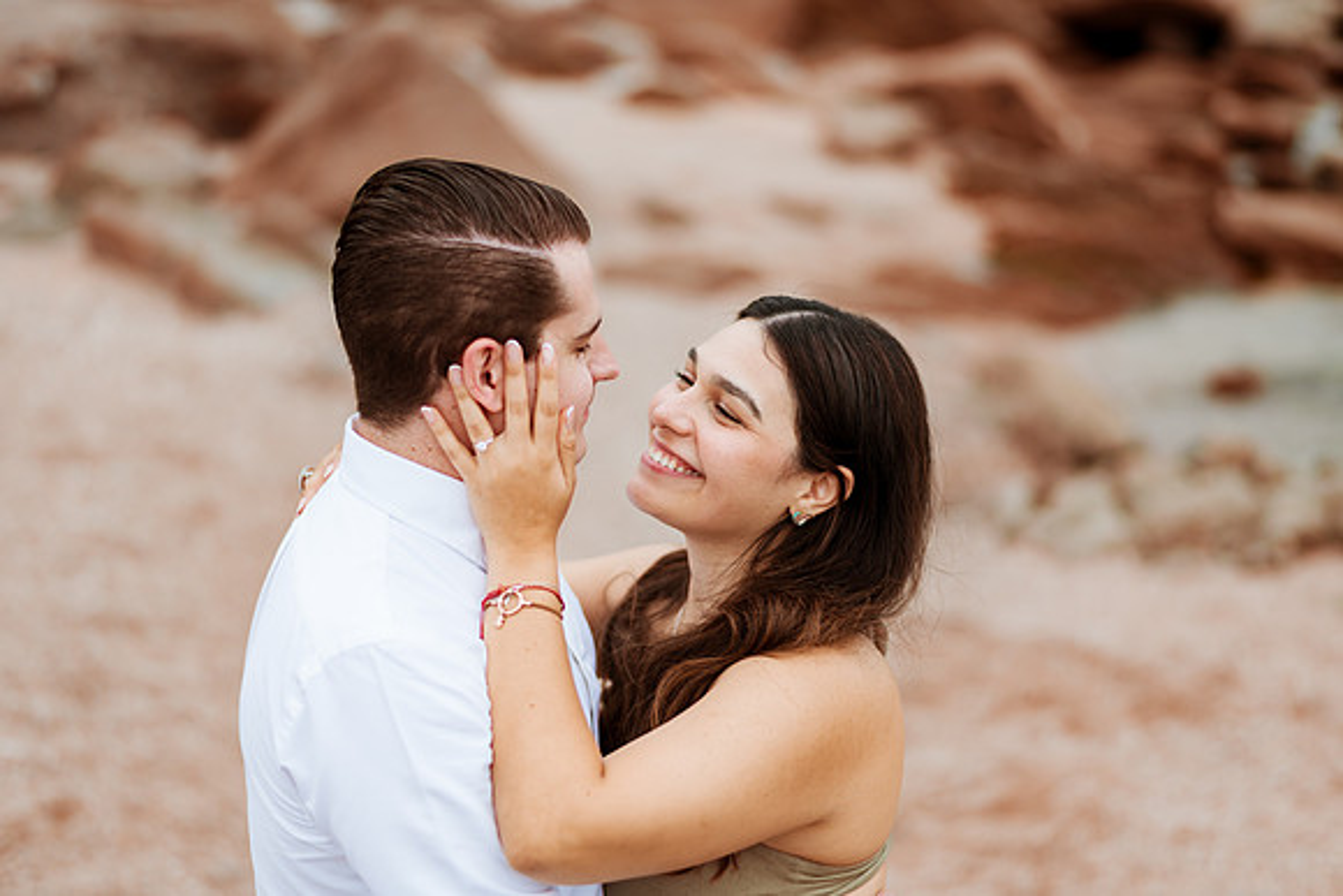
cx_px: 672
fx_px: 2164
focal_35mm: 58
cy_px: 448
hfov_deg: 34.5
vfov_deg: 23.4
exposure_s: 1/640
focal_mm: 58
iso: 125
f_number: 1.4
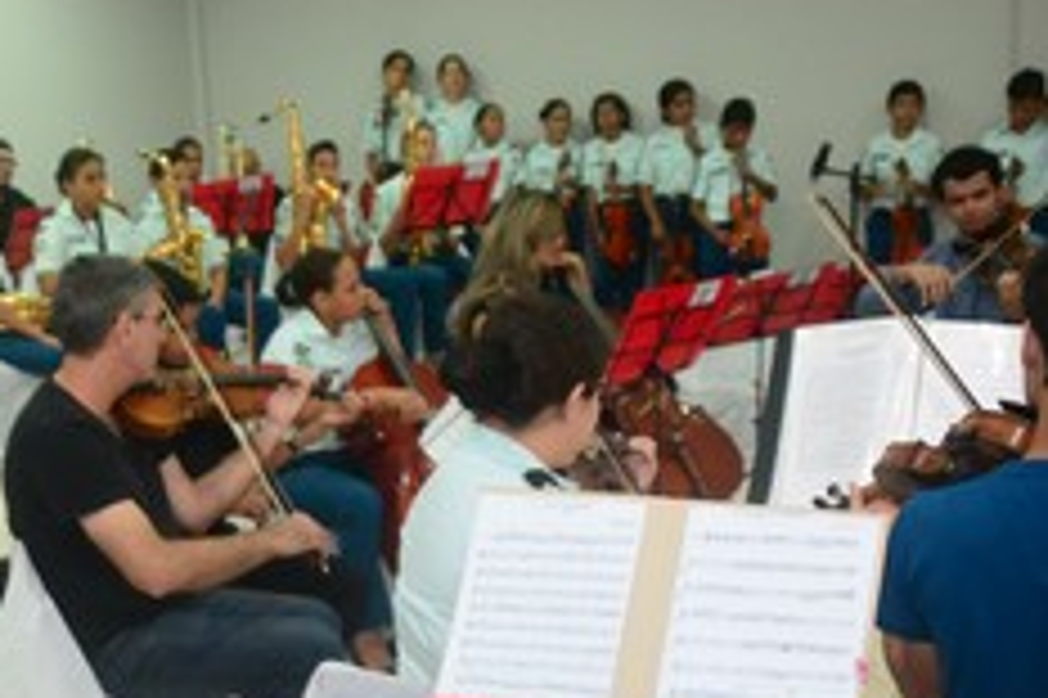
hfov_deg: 33.0
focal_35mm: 58
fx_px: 1687
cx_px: 135
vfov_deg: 22.7
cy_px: 644
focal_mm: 20
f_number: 3.5
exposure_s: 1/60
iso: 1600
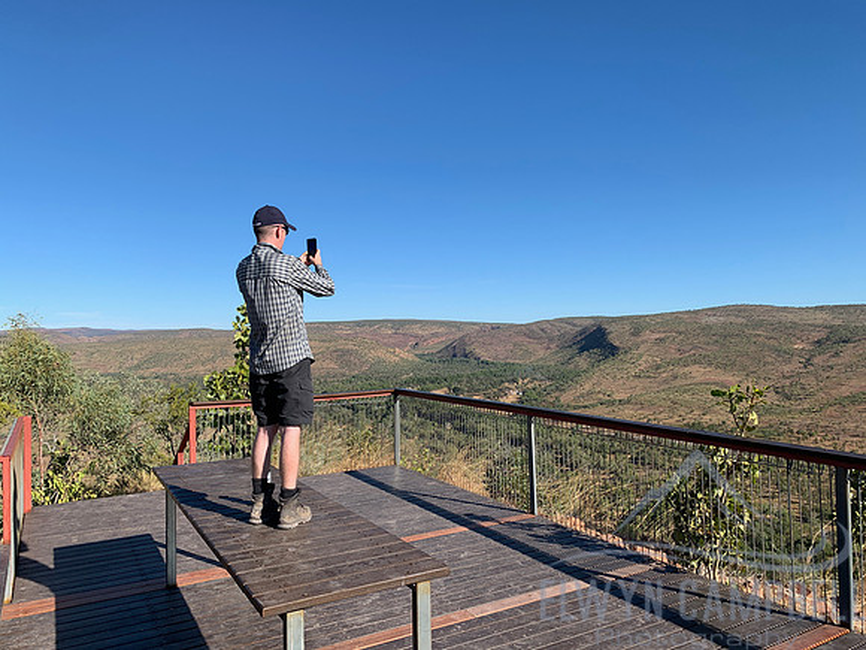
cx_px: 433
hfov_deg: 67.3
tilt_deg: +3.1
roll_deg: +2.1
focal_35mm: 26
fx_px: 650
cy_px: 325
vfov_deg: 53.1
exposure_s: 1/2364
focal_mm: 4.25
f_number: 1.8
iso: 25
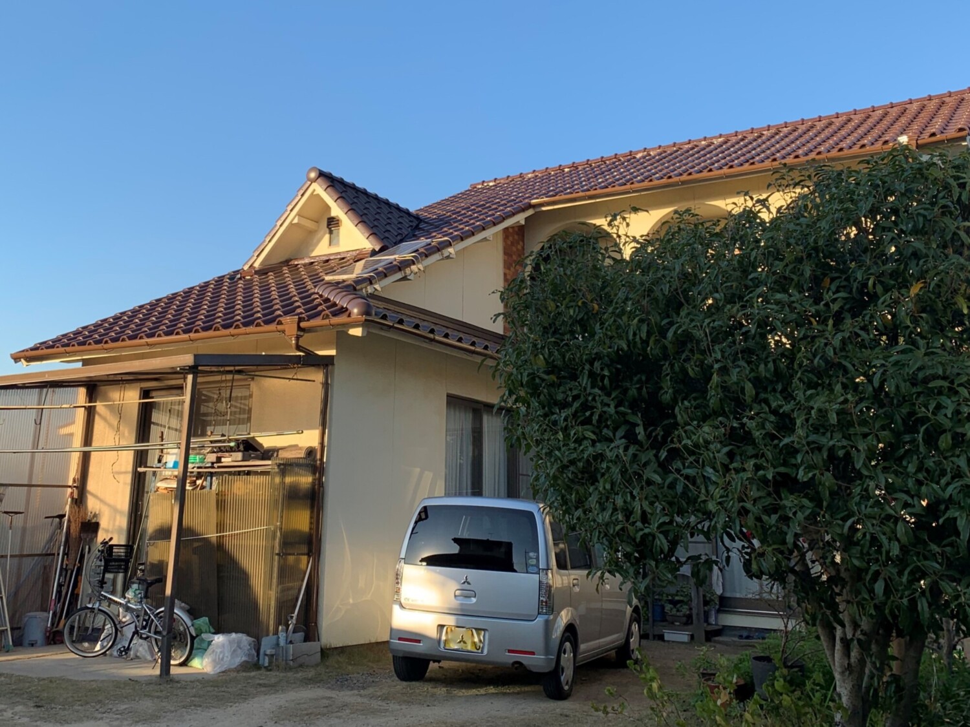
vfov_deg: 53.1
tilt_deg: +16.9
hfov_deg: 67.3
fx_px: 729
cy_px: 364
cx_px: 485
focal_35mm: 26
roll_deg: -4.5
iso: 25
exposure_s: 1/815
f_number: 1.8
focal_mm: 4.25
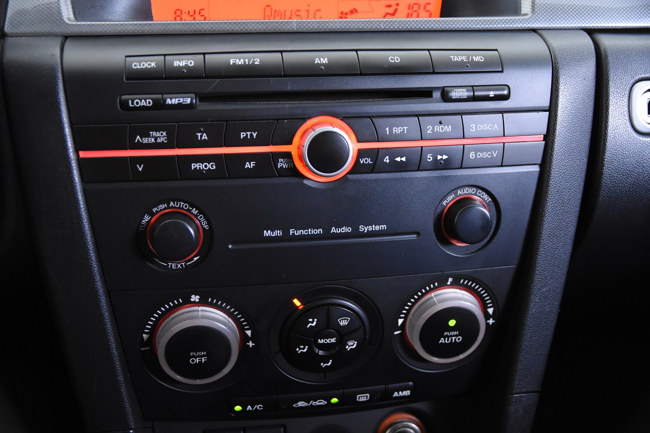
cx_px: 325
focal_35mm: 42
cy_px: 216
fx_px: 758
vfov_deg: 31.9
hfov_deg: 46.4
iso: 4500
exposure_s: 1/50
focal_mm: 28
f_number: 3.2
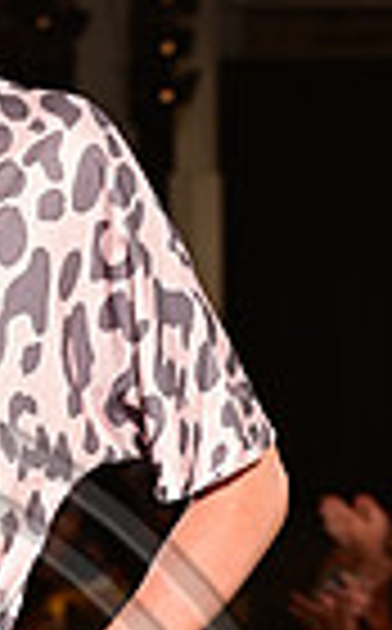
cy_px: 954
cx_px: -248
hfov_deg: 4.4
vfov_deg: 7.0
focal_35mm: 296
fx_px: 5081
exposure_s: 1/160
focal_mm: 70
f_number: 6.3
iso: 1000
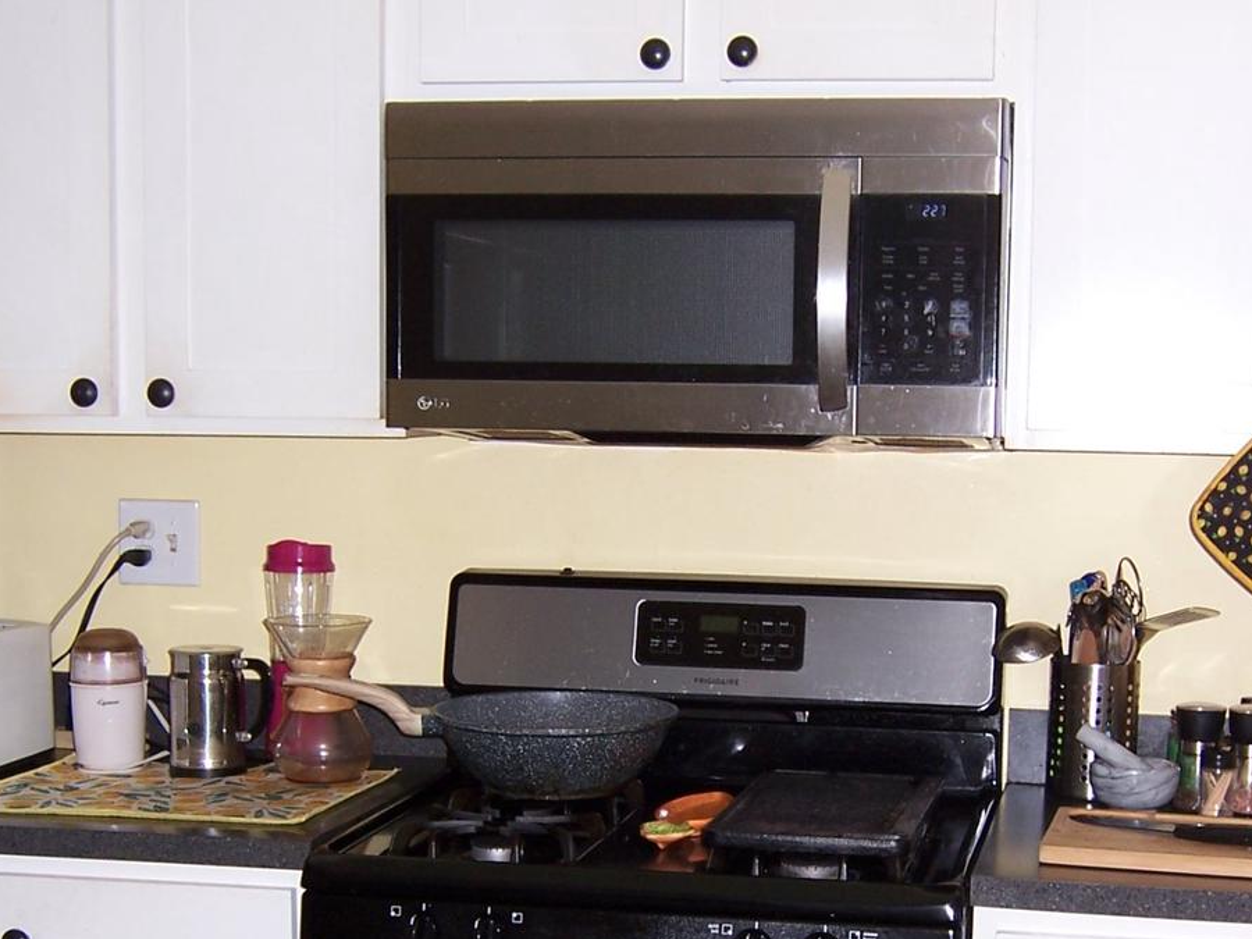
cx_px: 704
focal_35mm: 64
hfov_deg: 30.2
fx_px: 2315
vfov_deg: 22.8
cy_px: 683
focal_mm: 6.7
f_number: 3.4
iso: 80
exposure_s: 1/60
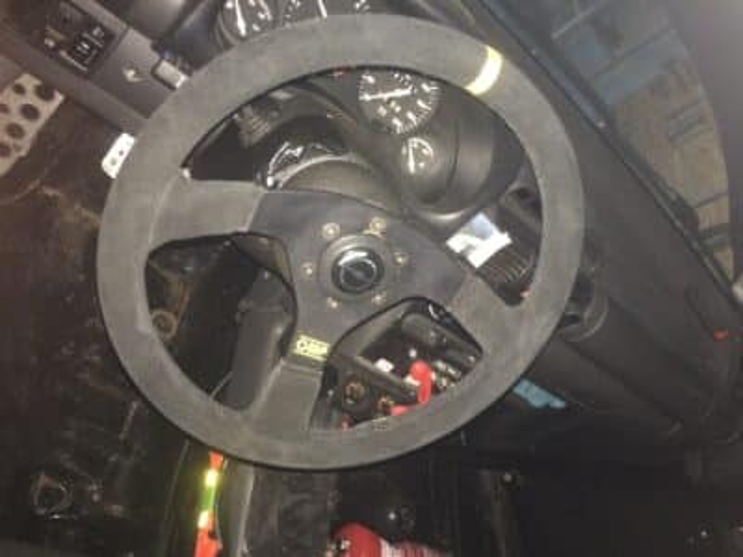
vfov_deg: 48.2
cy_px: 278
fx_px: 622
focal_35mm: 29
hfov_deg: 61.7
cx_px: 372
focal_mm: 4.15
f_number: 2.2
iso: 250
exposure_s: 1/17
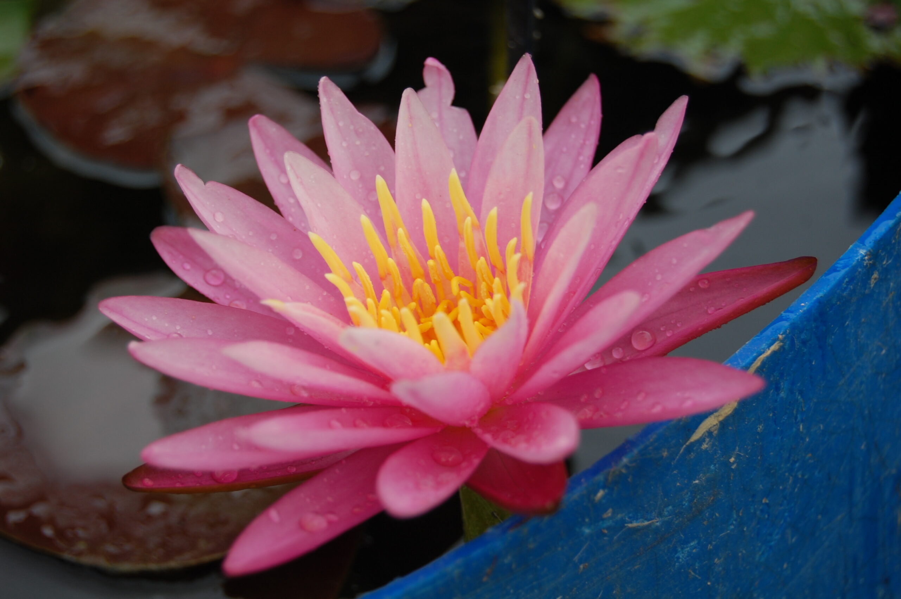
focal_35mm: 75
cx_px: 450
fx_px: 1875
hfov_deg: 27.0
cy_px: 300
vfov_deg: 18.1
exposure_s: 1/160
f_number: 6.3
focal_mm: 50
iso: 200
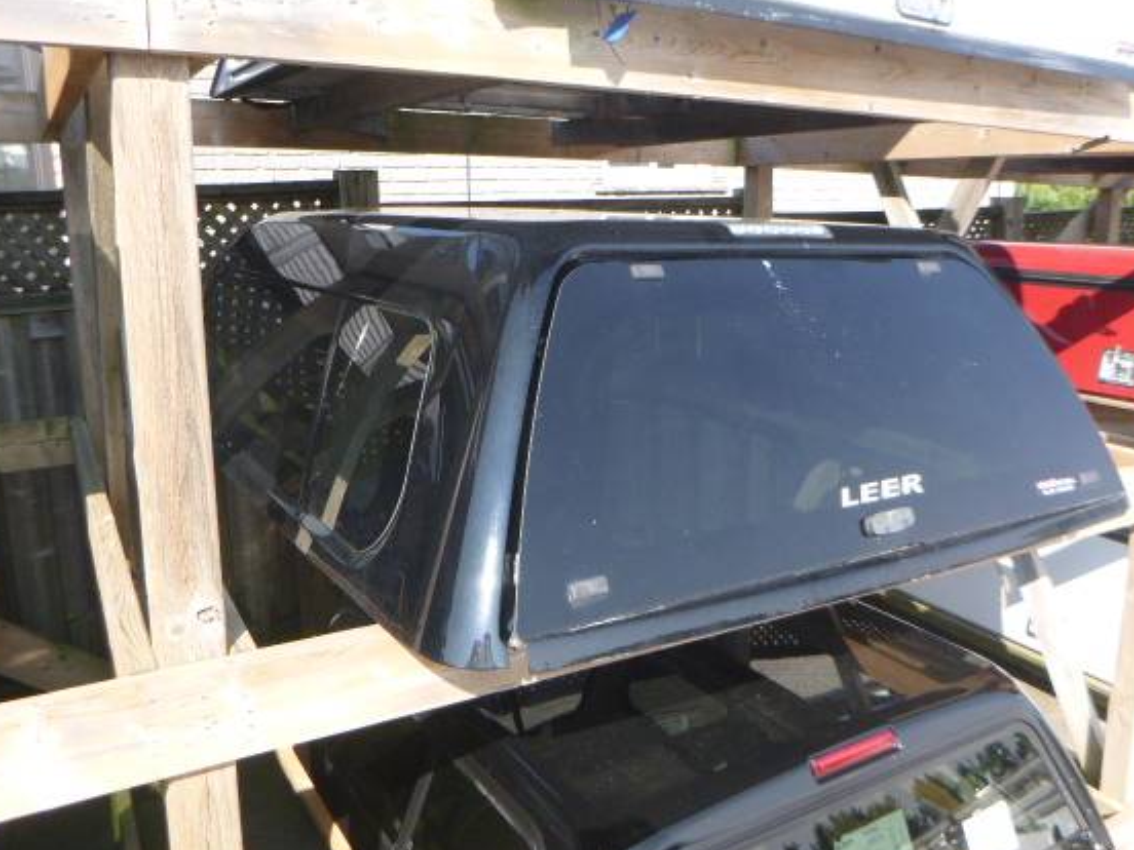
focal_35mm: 29
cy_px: 382
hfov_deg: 61.6
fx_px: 950
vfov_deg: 48.2
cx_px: 596
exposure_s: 1/160
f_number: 3.9
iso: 100
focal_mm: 4.5
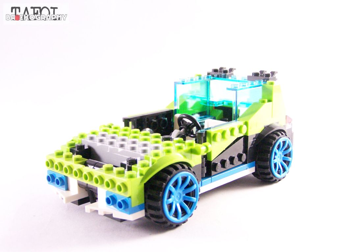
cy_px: 126
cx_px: 168
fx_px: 545
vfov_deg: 26.1
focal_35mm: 56
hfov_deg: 34.3
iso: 400
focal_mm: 9.3
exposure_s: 1/45
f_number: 3.1
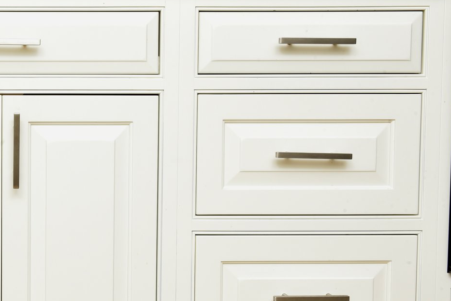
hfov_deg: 25.6
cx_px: -6
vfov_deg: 18.2
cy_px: 157
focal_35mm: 75
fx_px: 940
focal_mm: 35
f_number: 18
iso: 200
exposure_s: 1/160
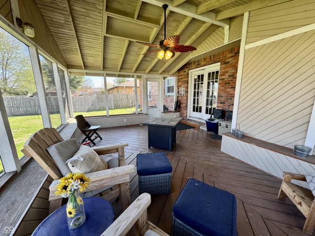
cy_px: 118
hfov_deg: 102.1
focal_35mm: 14
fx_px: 127
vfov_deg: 85.7
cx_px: 158
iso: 64
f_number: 2.2
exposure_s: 1/99
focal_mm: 2.22
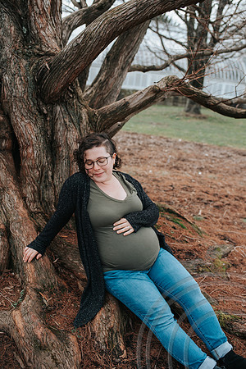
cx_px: 123
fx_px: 359
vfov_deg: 54.4
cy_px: 184
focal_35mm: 35
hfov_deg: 37.9
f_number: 3.2
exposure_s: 1/800
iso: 560
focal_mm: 35
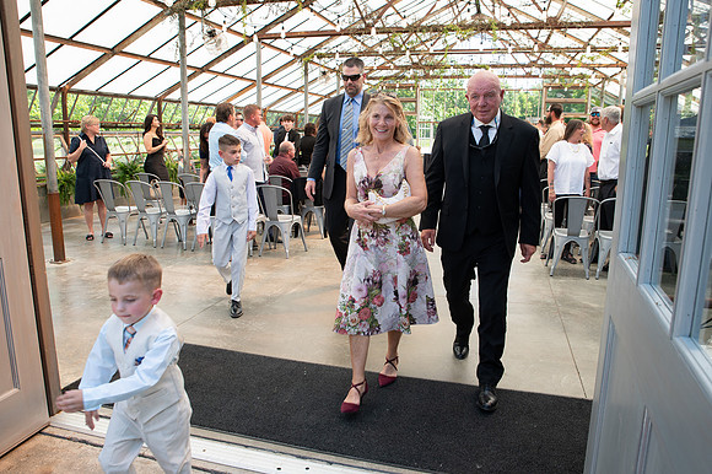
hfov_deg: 70.5
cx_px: 356
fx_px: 504
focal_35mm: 25
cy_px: 237
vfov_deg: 50.4
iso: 160
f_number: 5
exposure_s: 1/200
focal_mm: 24
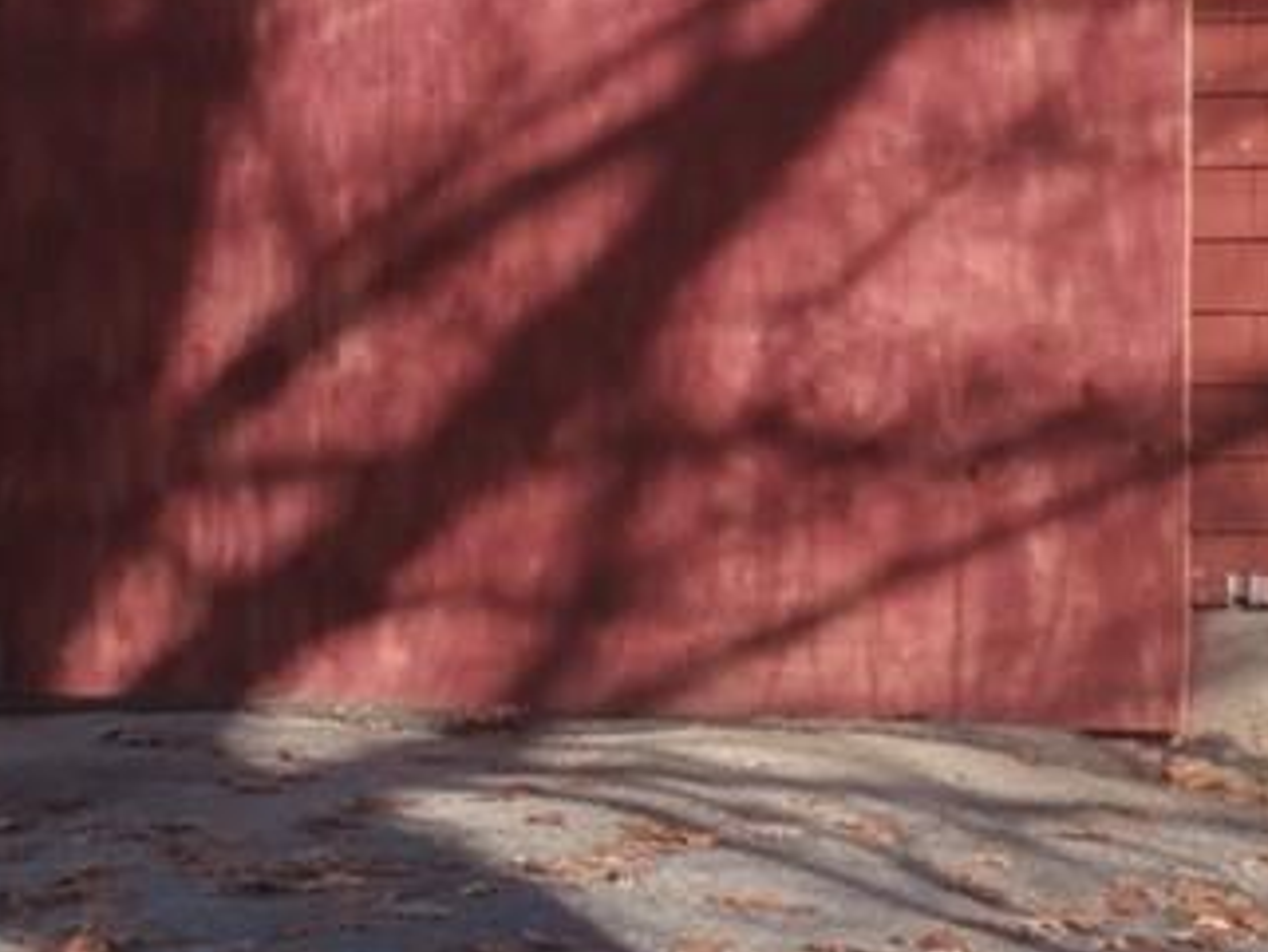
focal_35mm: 150
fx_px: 5497
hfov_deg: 12.9
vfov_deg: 9.9
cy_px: 229
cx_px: 1477
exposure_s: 1/200
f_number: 4.2
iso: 100
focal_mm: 8.29
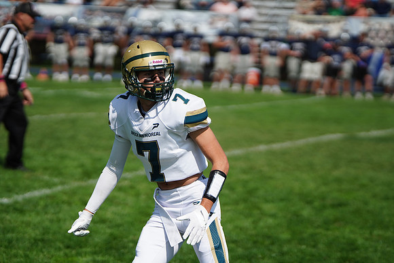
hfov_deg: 11.1
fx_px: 2036
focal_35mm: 186
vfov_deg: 7.4
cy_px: 132
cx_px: 197
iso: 400
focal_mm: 186
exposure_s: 1/8000
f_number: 2.8
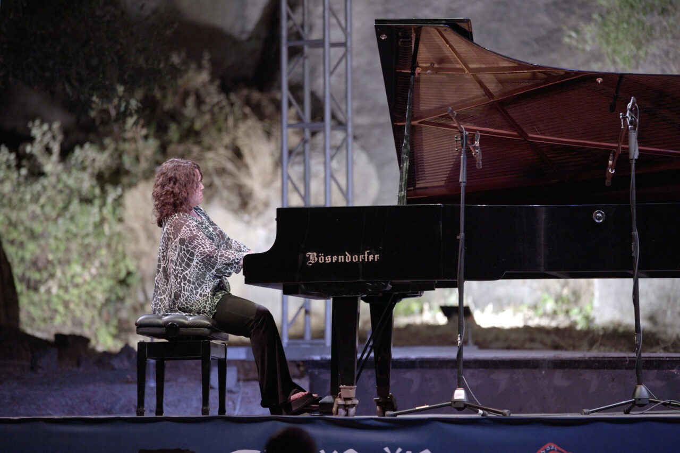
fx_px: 3643
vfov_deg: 7.1
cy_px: 226
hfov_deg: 10.7
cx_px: 340
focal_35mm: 193
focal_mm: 192.9
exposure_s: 1/50
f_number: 2.8
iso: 1250
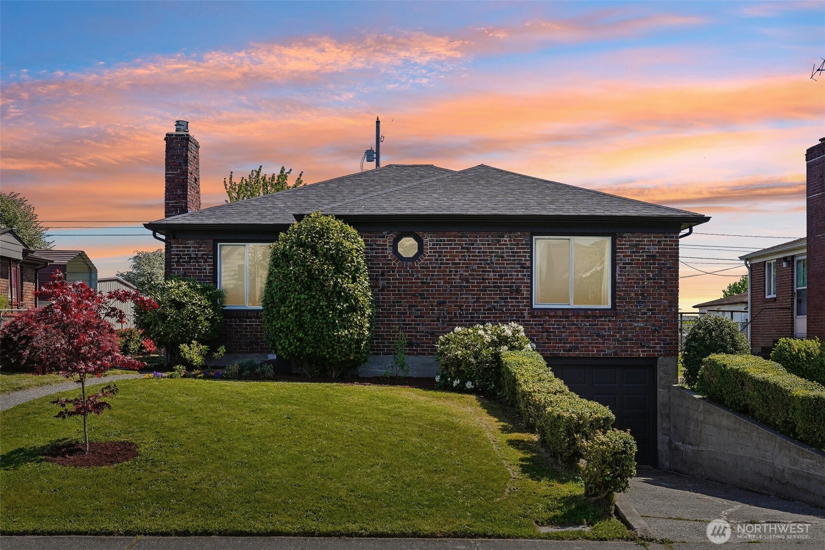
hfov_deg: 46.4
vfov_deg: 31.9
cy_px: 275
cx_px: 412
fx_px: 962
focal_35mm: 42
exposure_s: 1/125
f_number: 9.5
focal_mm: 28
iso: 100
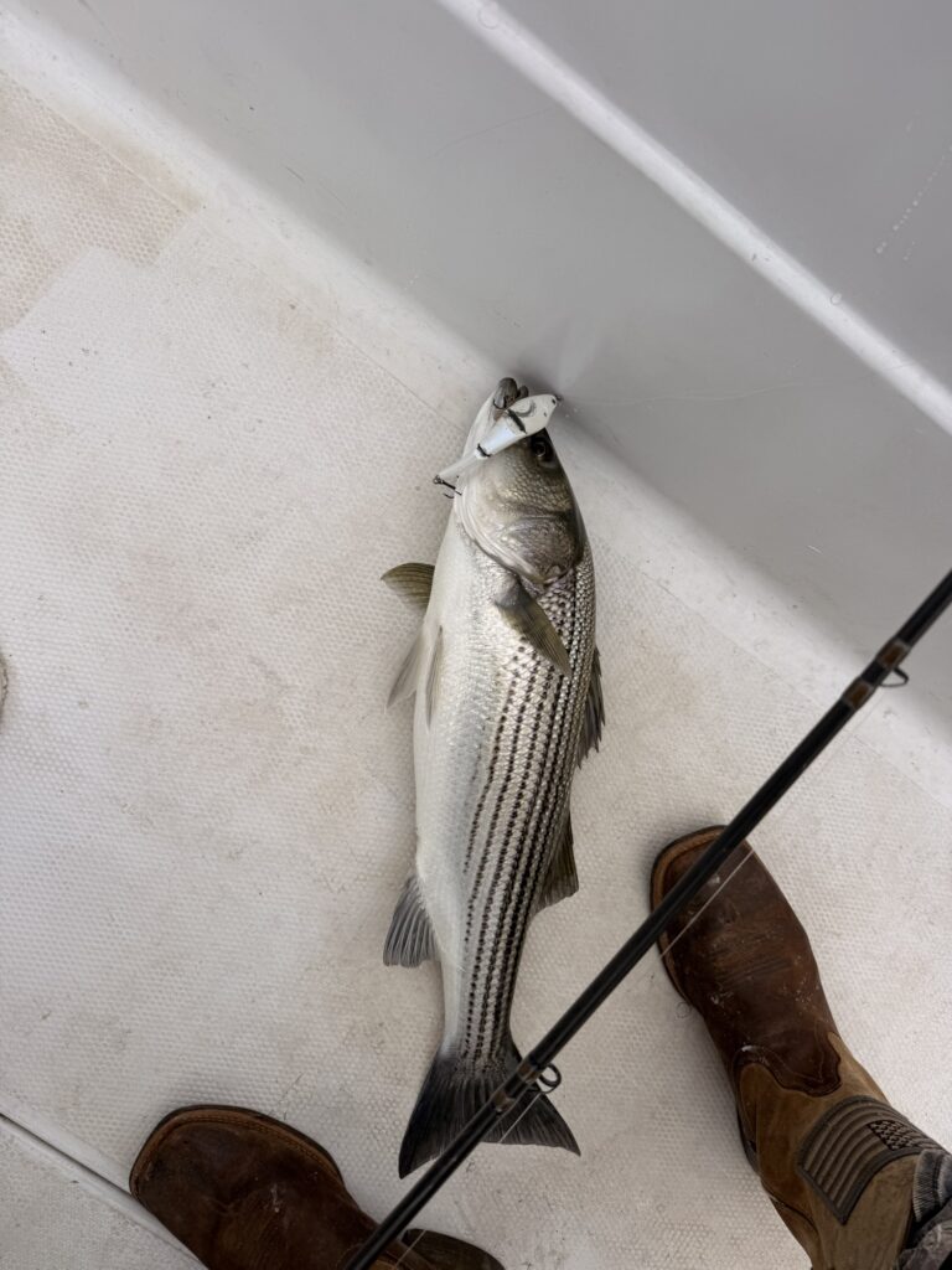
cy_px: 635
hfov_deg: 56.8
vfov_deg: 71.6
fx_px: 880
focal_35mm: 24
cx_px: 476
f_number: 1.78
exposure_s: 1/1727
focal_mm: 6.76
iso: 80
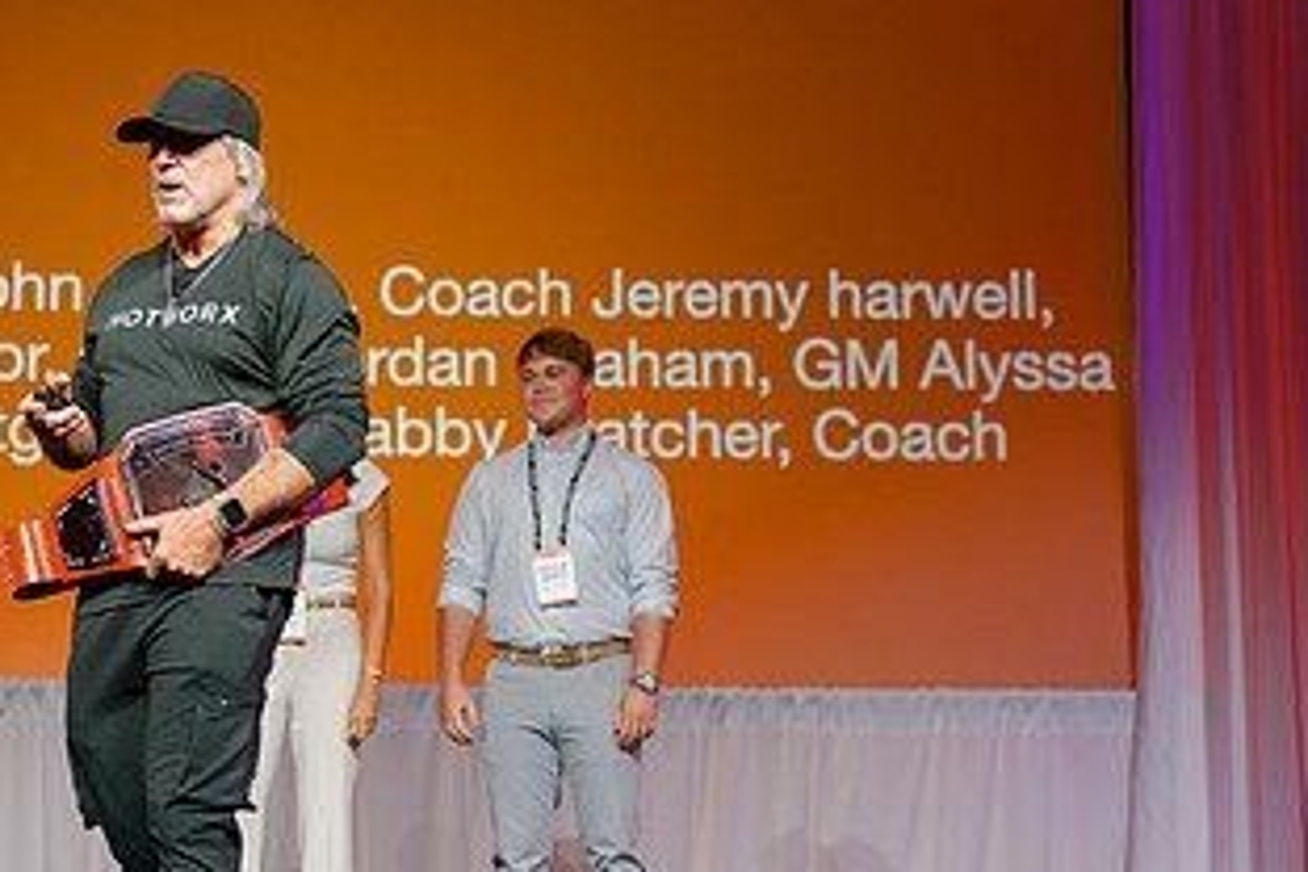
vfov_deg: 14.7
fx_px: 3379
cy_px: 342
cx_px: 277
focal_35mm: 93
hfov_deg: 21.7
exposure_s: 1/200
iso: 400
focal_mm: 50
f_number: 2.5
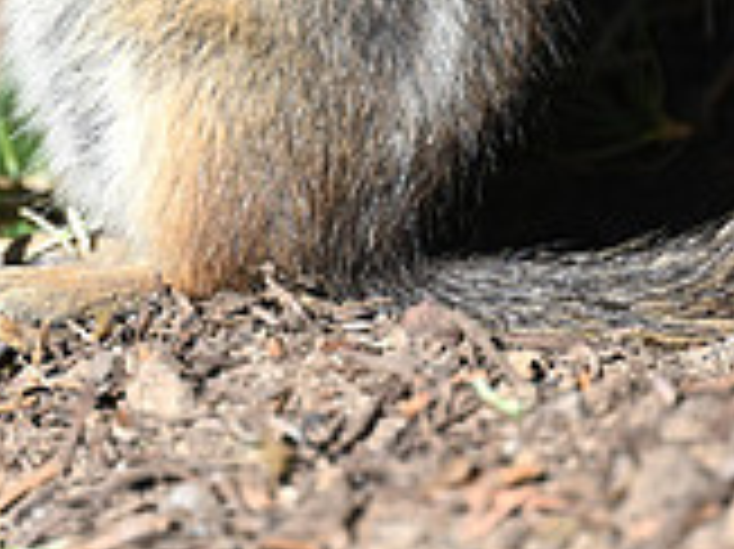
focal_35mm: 2739
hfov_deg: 0.7
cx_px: 243
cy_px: -106
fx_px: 58035
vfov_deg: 0.5
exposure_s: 1/800
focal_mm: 800
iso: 280
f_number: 6.3
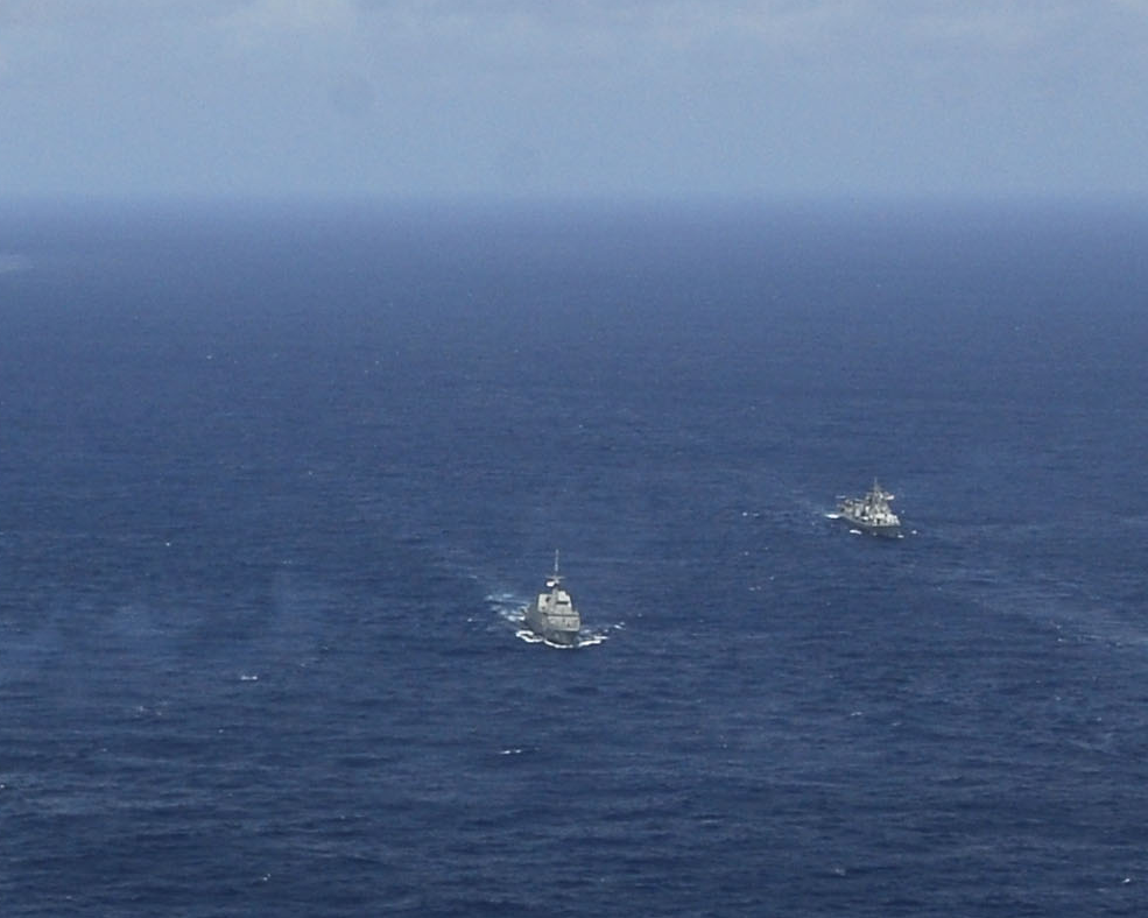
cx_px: -111
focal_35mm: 133
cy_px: 725
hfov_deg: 14.2
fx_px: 4519
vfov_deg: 11.6
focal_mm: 24
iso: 200
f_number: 10
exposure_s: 1/400
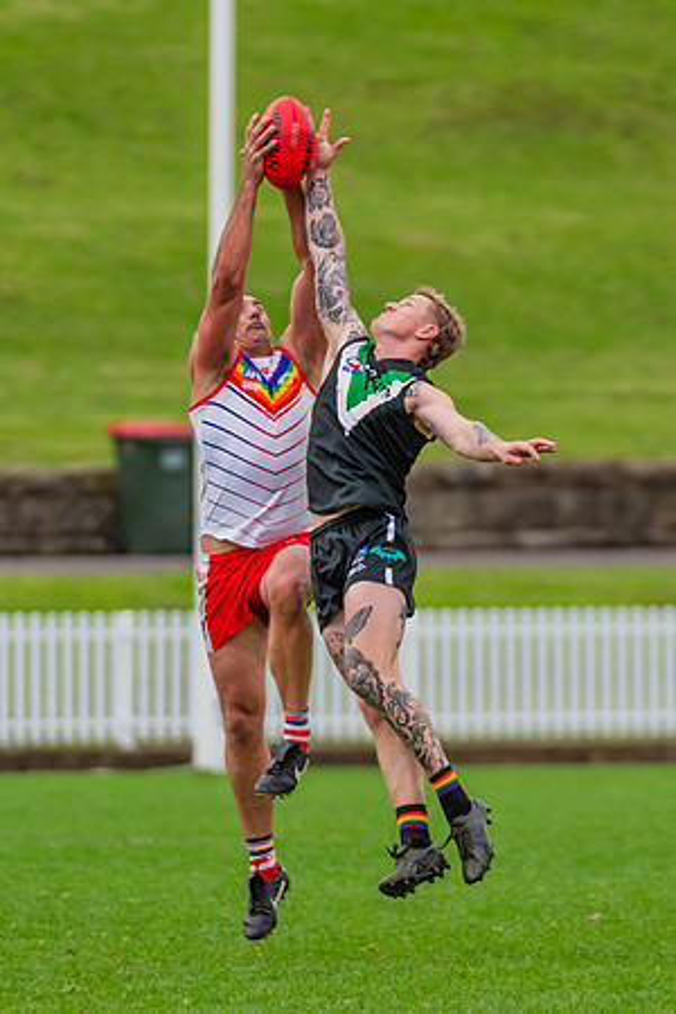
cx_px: 280
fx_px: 16932
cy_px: 610
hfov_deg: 2.3
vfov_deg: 3.4
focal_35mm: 601
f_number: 4
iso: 900
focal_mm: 270
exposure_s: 1/1000
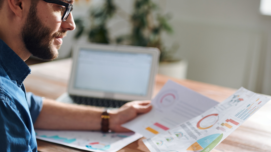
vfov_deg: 13.4
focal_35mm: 90
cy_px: 83
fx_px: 647
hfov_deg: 23.7
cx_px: 135
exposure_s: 1/160
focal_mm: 85
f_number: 2.8
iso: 400
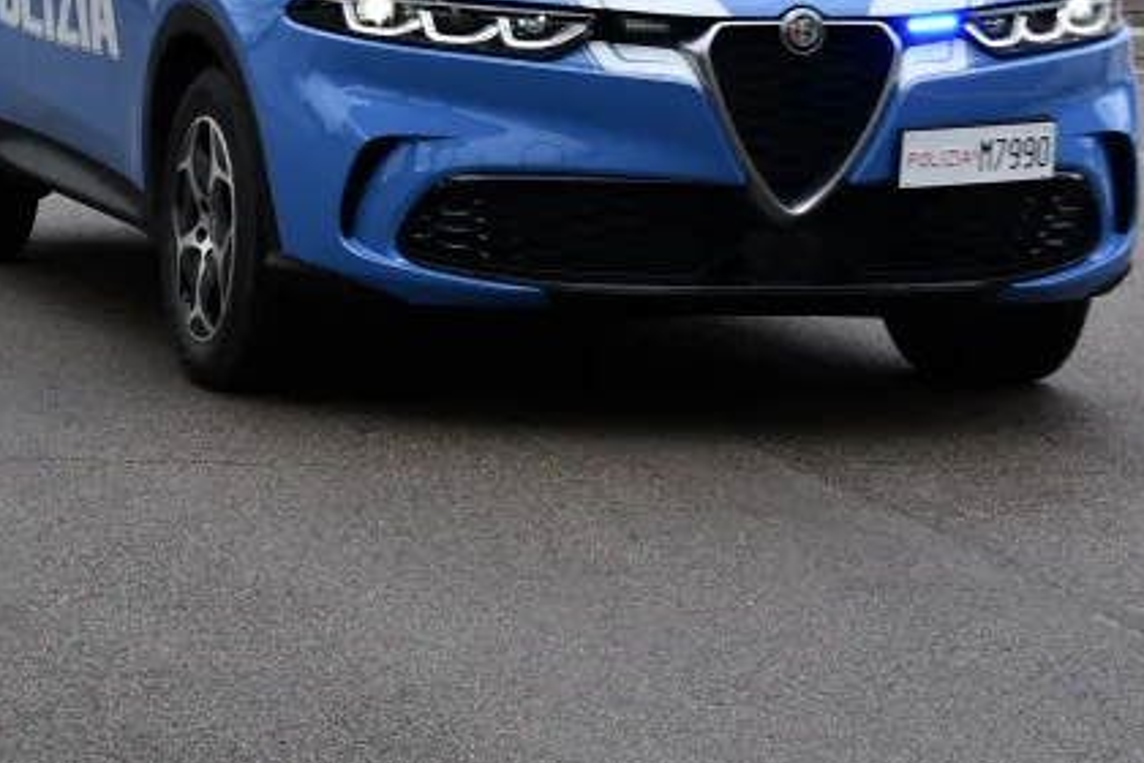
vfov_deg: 9.9
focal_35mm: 137
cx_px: -289
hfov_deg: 14.4
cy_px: -3
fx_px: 4353
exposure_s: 1/250
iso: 200
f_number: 8
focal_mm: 32
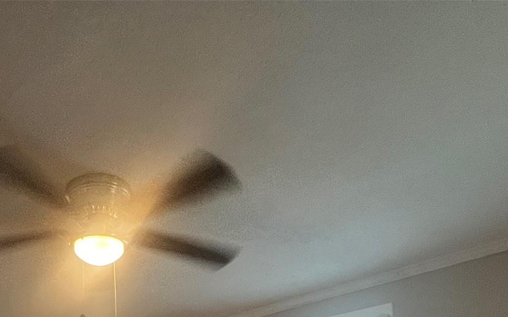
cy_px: 468
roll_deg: +0.5
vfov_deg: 27.0
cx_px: 128
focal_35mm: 34
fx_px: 471
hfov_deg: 54.1
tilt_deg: -0.1
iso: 200
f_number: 1.8
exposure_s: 1/60
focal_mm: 1.57
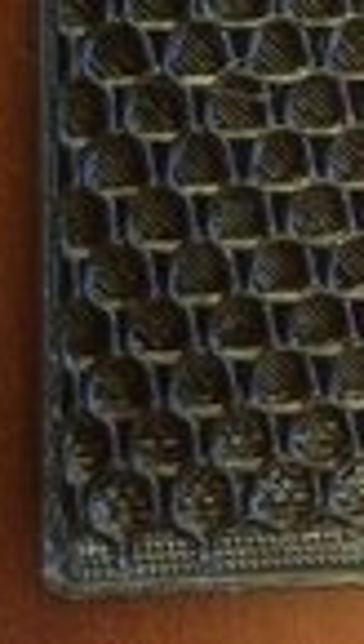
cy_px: -107
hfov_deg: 13.9
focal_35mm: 87
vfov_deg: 22.7
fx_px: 1487
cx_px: 249
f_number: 2.2
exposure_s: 1/15
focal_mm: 4.15
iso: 2000
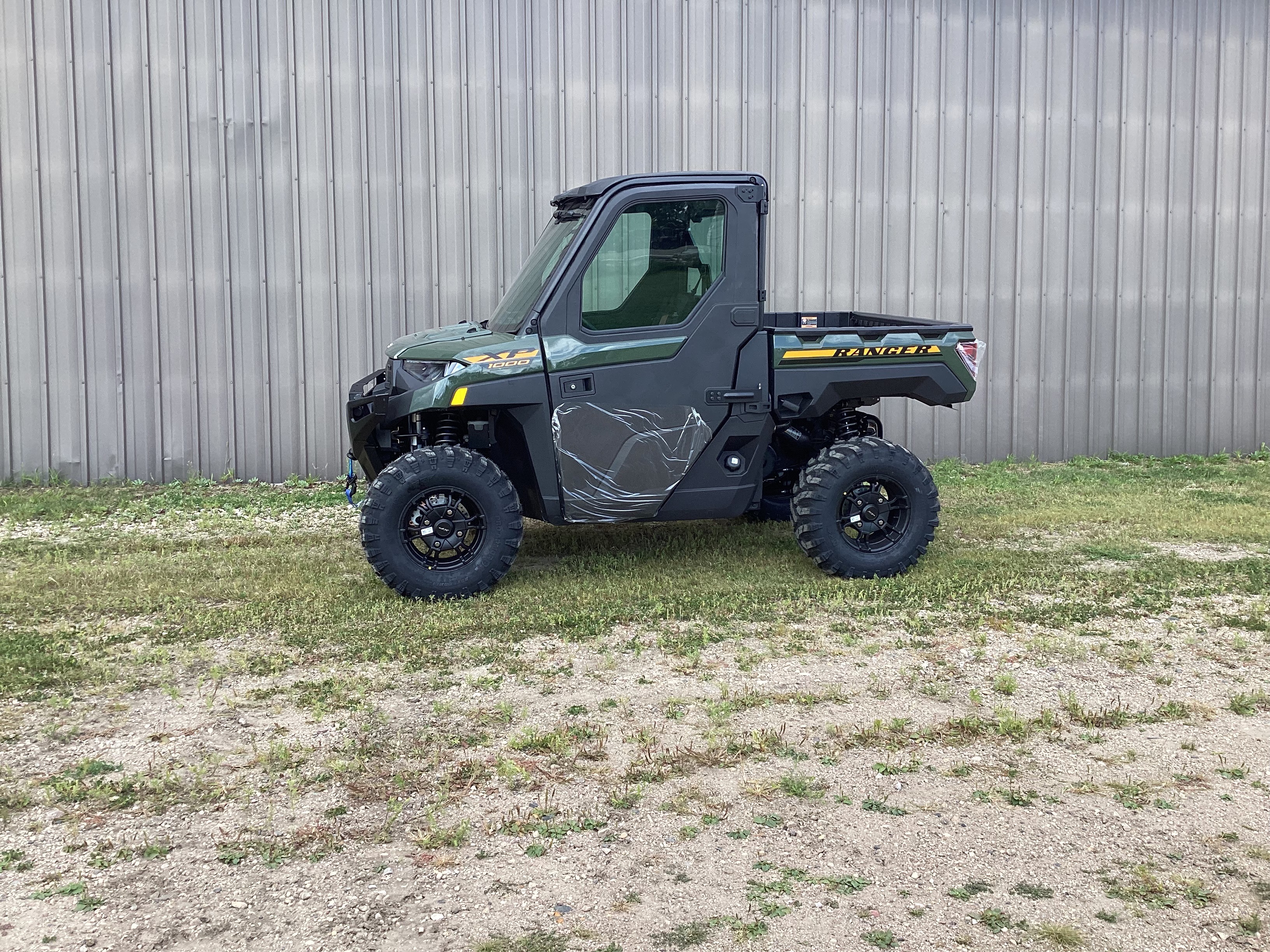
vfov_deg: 45.4
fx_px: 1137
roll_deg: +0.3
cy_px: 476
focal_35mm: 31
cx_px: 635
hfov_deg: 58.4
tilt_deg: -3.1
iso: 25
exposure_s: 1/284
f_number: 2.4
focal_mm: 3.3
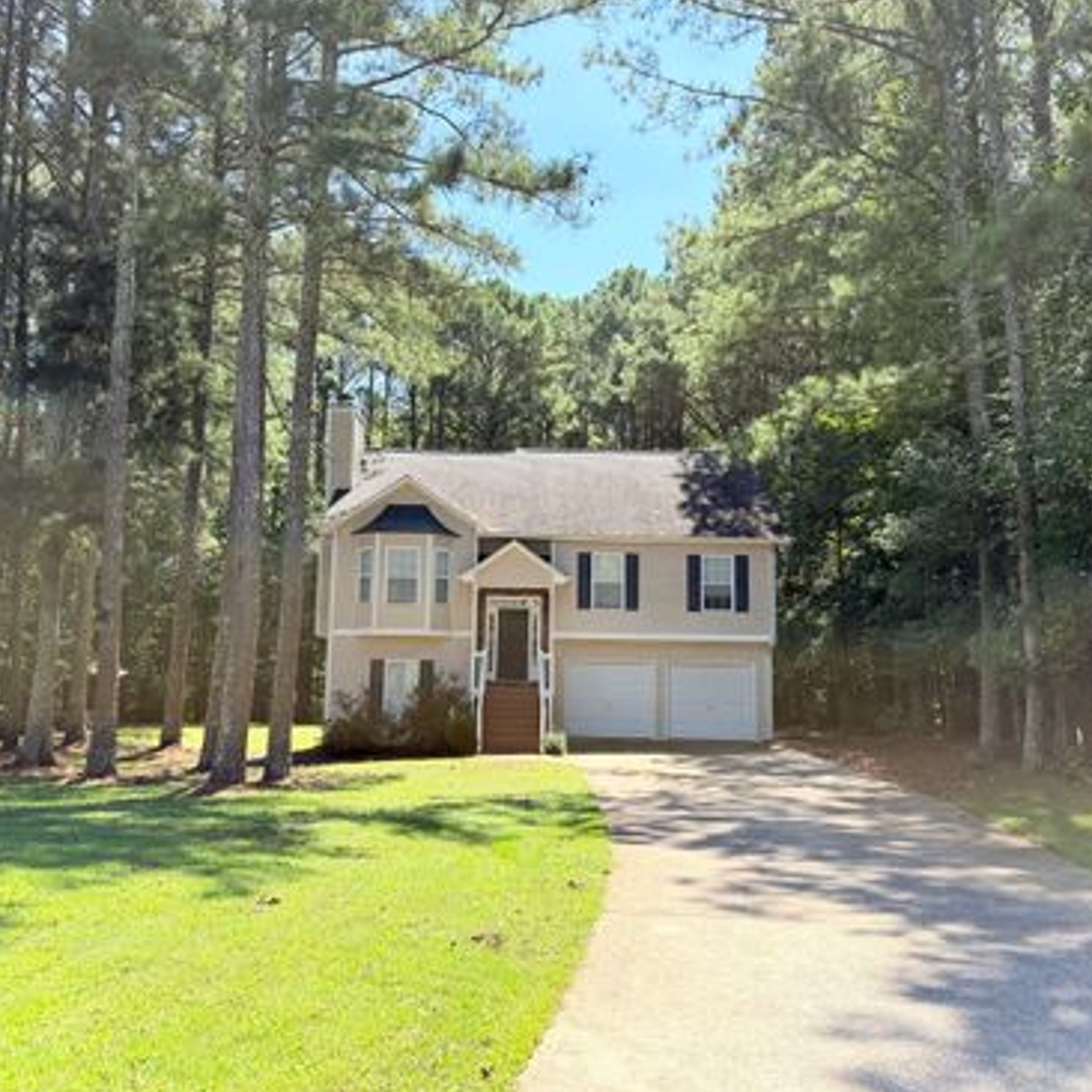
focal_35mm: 29
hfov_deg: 55.6
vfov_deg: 55.6
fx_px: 1035
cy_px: 542
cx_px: 570
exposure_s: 1/1812
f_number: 1.78
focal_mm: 6.76
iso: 100
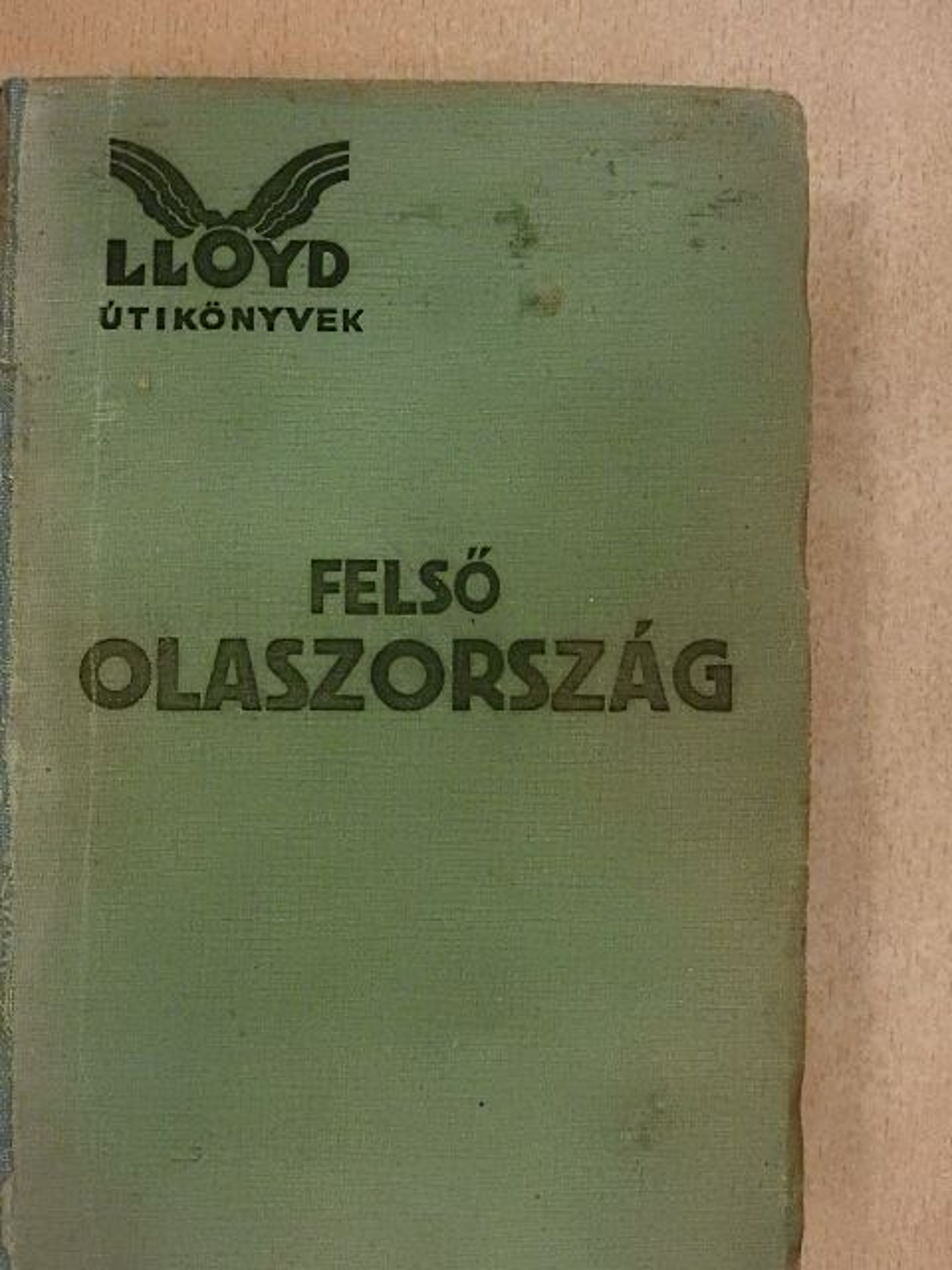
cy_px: 635
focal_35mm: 55
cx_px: 476
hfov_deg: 26.6
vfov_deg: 34.9
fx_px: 2017
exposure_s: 1/80
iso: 1600
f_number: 4
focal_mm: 9.9
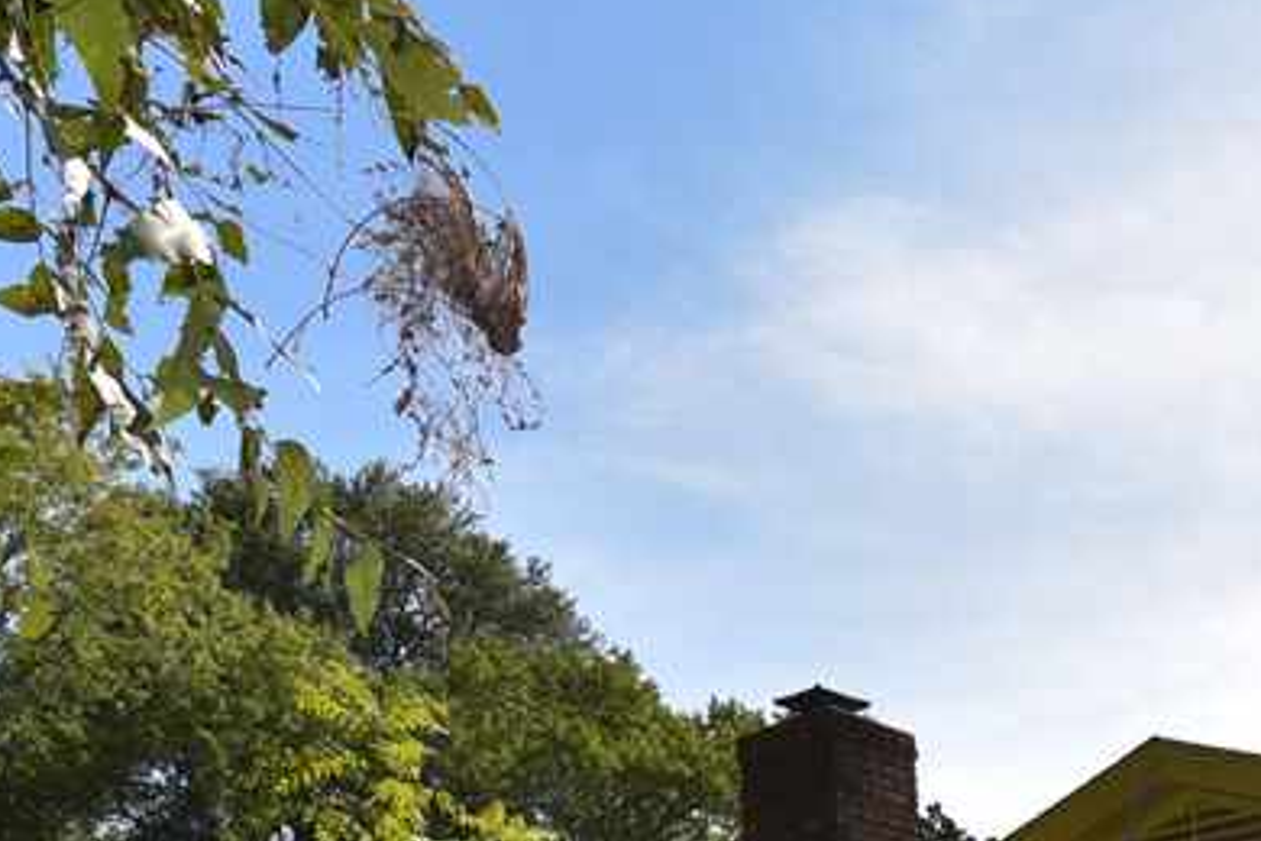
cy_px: 1242
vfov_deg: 23.6
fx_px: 1611
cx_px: 1329
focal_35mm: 46
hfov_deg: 37.1
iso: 100
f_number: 11
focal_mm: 14
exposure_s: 1/200
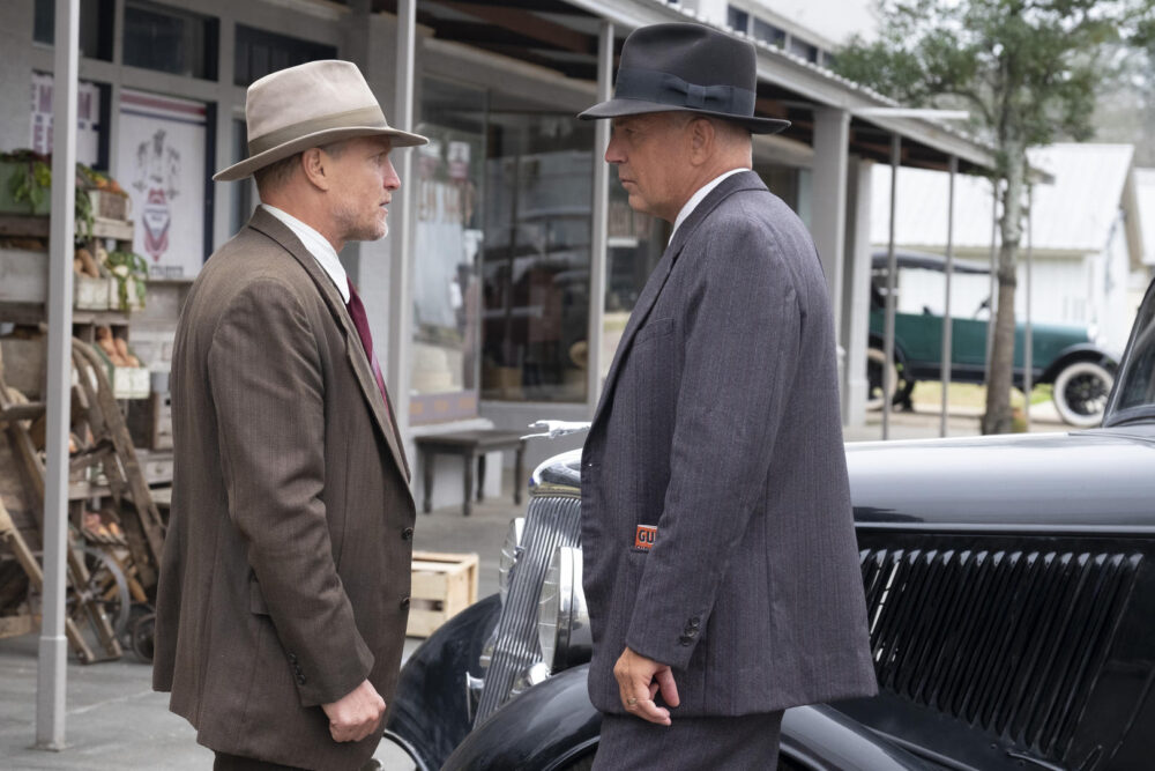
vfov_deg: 14.9
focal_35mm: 92
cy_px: 386
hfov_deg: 22.1
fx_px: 2952
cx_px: 578
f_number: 5
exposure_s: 1/180
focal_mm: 61
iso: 1000
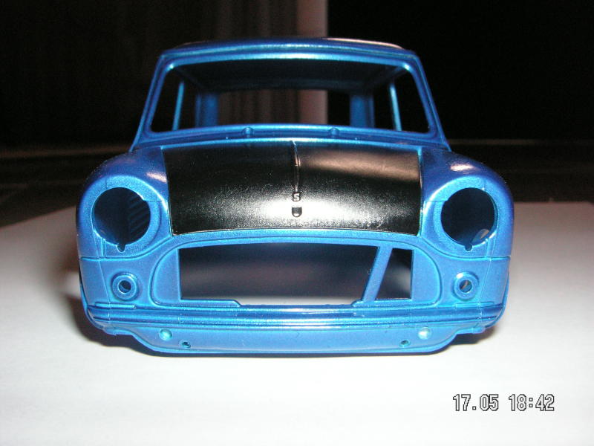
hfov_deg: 49.0
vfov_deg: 37.7
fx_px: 652
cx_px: 297
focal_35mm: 38
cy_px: 223
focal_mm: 6.3
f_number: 6.6
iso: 160
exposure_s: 1/45
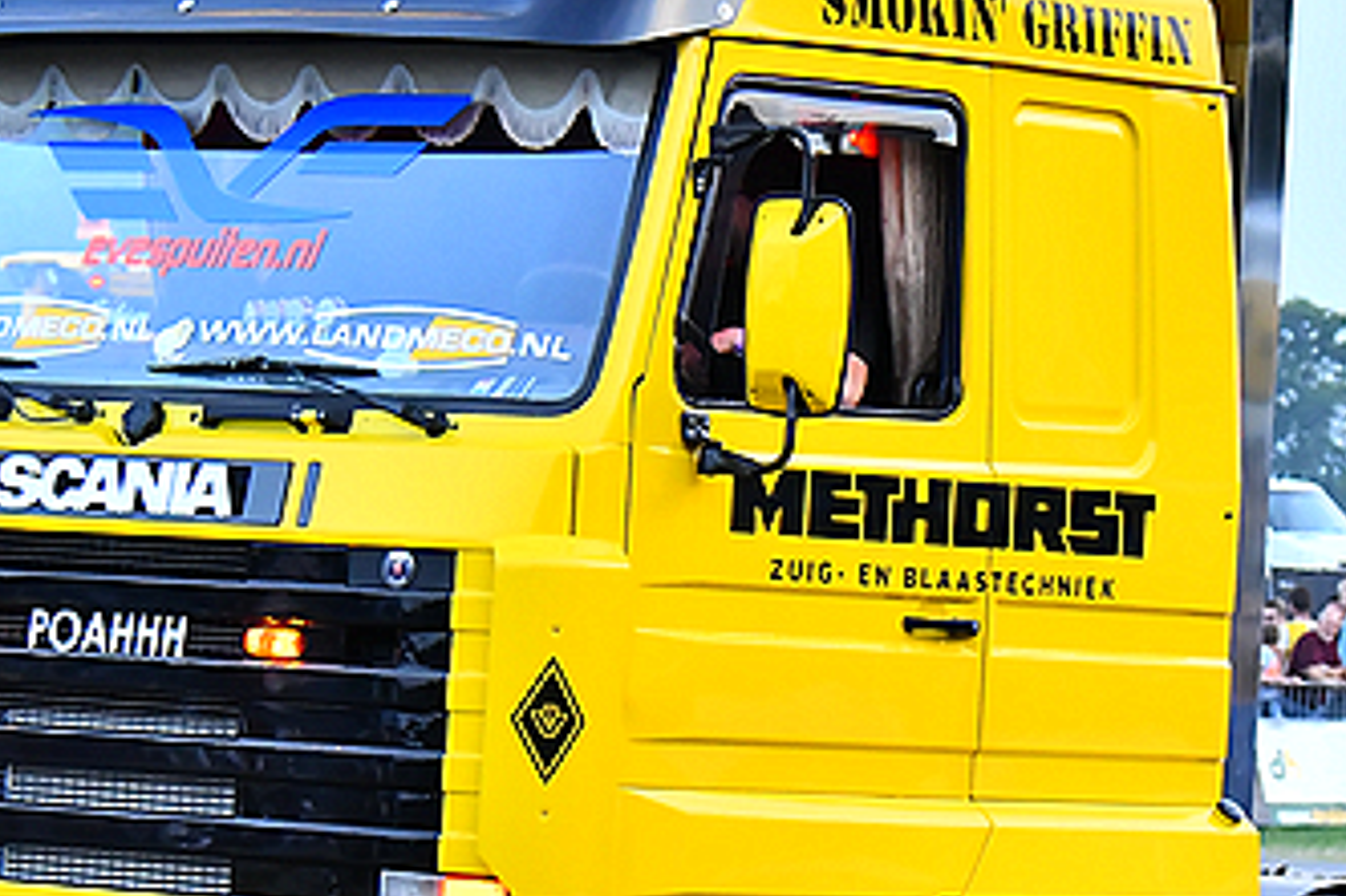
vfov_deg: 5.8
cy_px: 647
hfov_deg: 8.8
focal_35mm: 235
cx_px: 876
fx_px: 8789
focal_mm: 65
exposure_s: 1/160
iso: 1600
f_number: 5.3
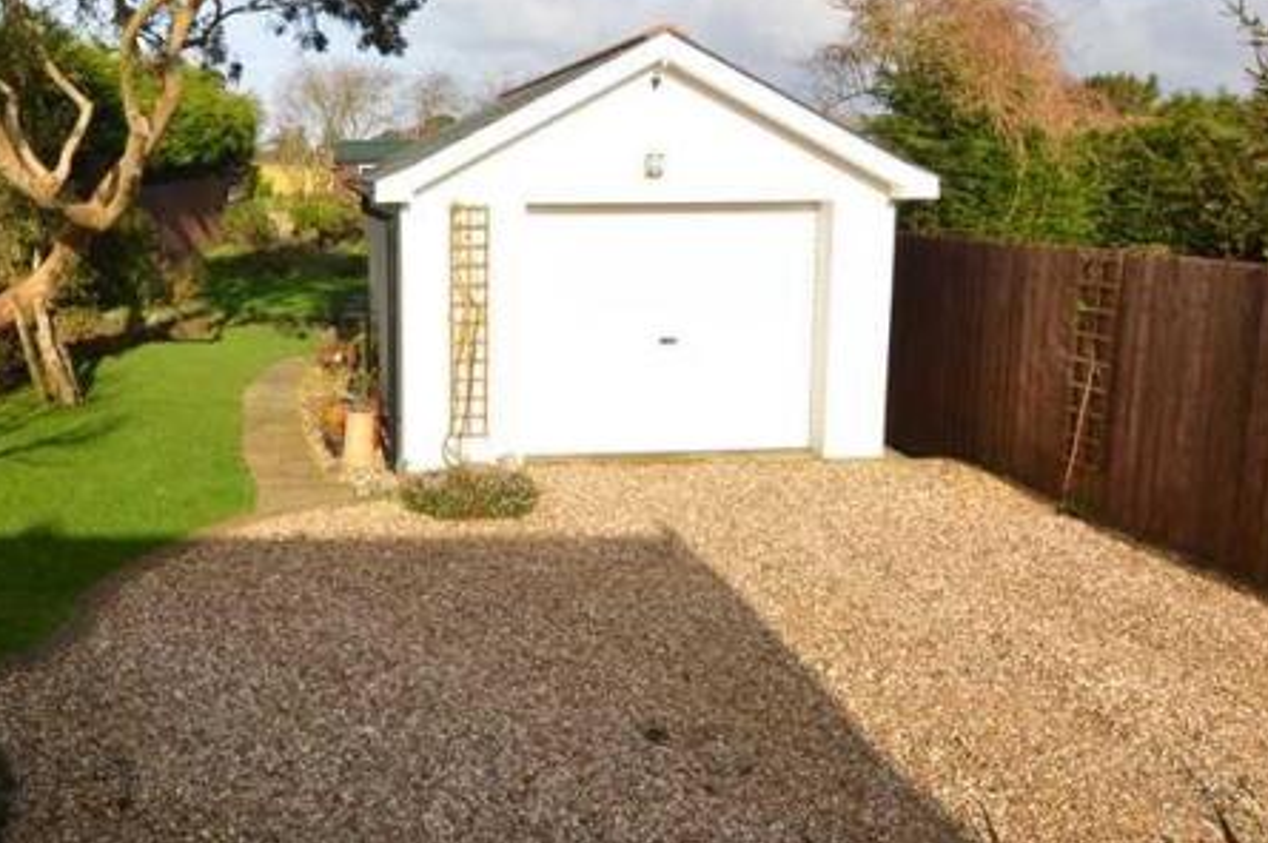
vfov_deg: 44.6
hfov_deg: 61.7
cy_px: 282
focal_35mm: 29
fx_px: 1011
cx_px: 370
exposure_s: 1/200
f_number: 7.1
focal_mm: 13
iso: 100
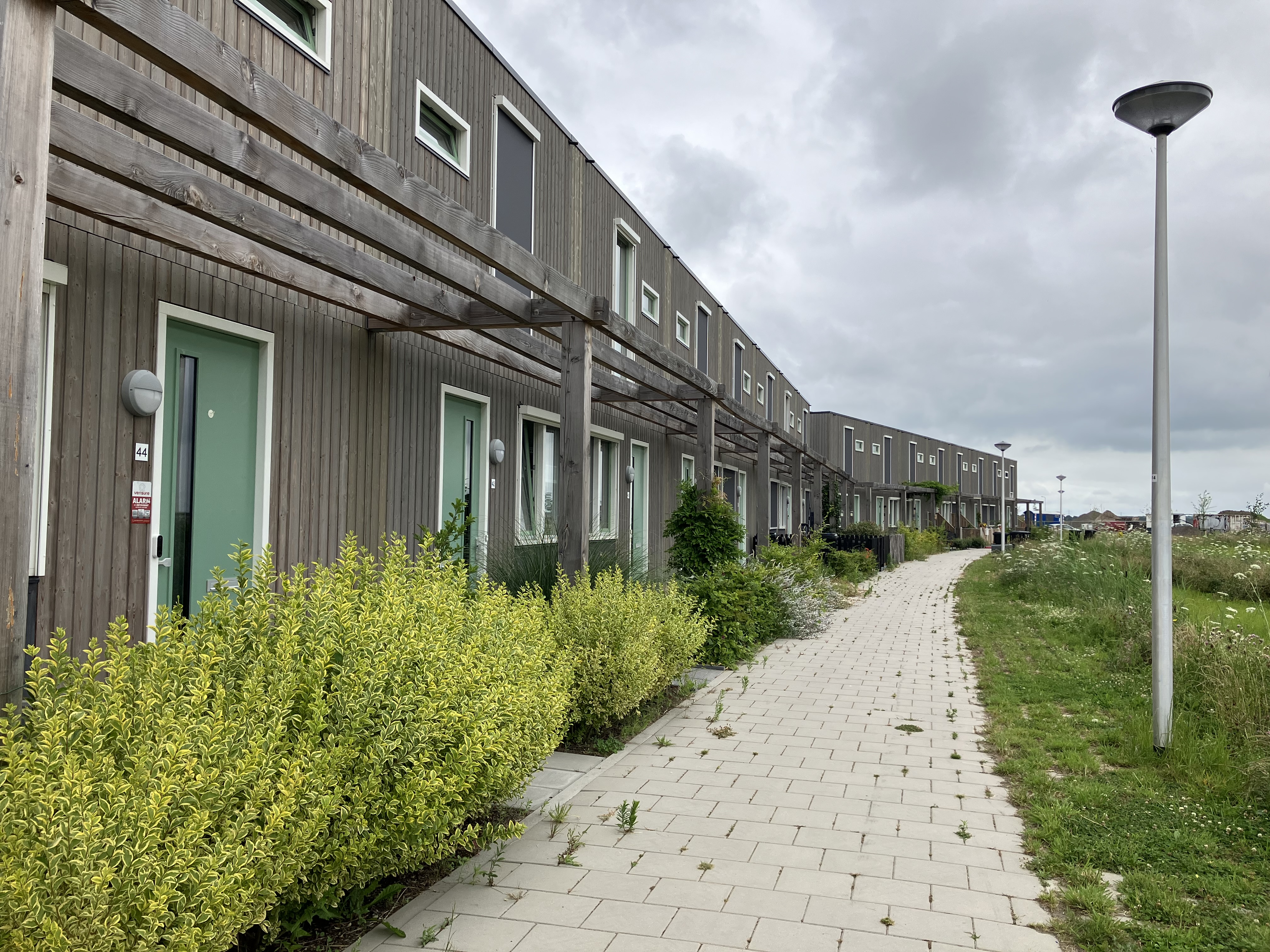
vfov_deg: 49.7
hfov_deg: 63.4
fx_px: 1027
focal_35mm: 28
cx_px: 635
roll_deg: -0.8
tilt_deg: +3.1
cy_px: 476
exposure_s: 1/899
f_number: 1.8
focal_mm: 3.99
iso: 32
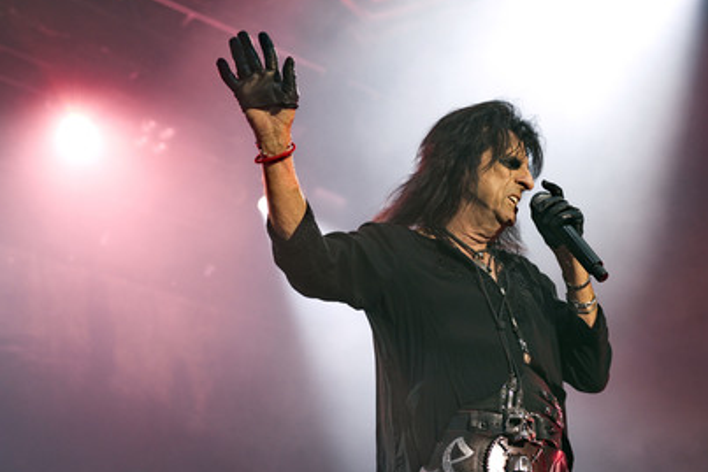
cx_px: 381
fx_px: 1141
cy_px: 251
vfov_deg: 23.4
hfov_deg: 34.5
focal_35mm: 58
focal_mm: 52
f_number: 3.5
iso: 1600
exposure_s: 1/500
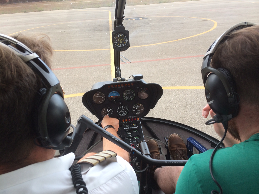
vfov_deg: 46.8
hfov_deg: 60.0
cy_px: 97
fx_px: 224
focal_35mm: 30
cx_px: 130
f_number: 2.2
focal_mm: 4.12
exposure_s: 1/252
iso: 32
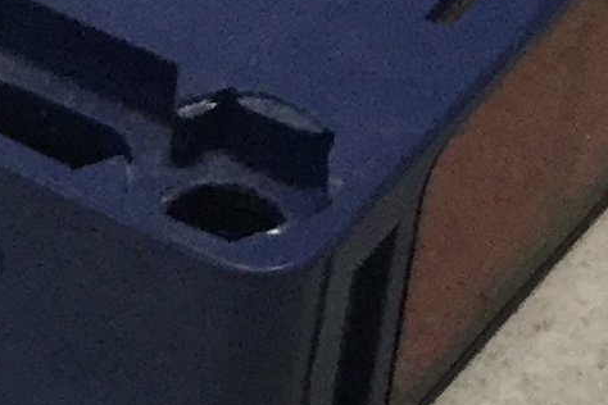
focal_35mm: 222
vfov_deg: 6.0
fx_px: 3749
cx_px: -521
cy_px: 781
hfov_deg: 8.8
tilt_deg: -51.3
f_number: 2.4
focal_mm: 3.3
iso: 40
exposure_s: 1/30
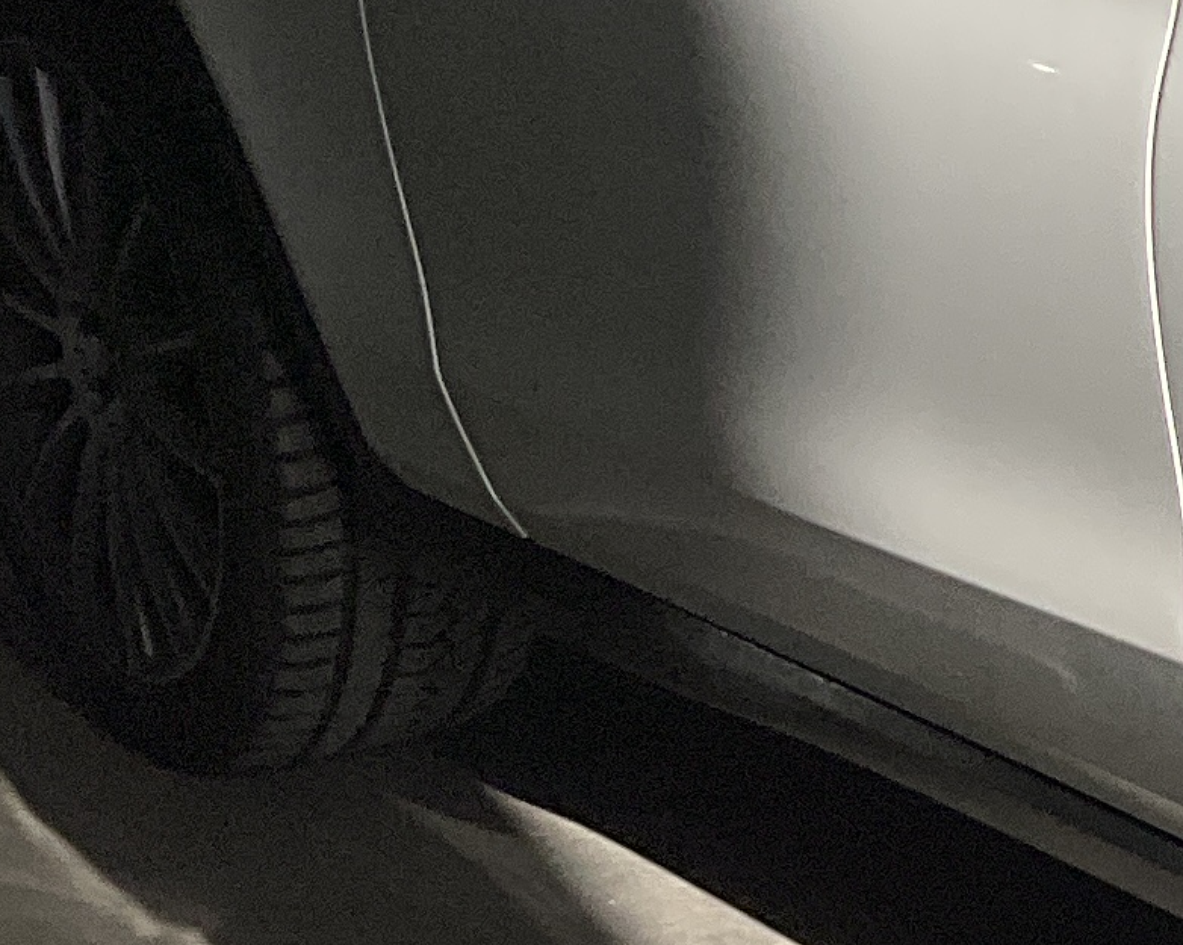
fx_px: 5110
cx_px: 2784
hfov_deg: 11.2
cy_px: 744
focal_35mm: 146
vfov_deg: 10.5
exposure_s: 1/3125
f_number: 1.8
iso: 25
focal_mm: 3
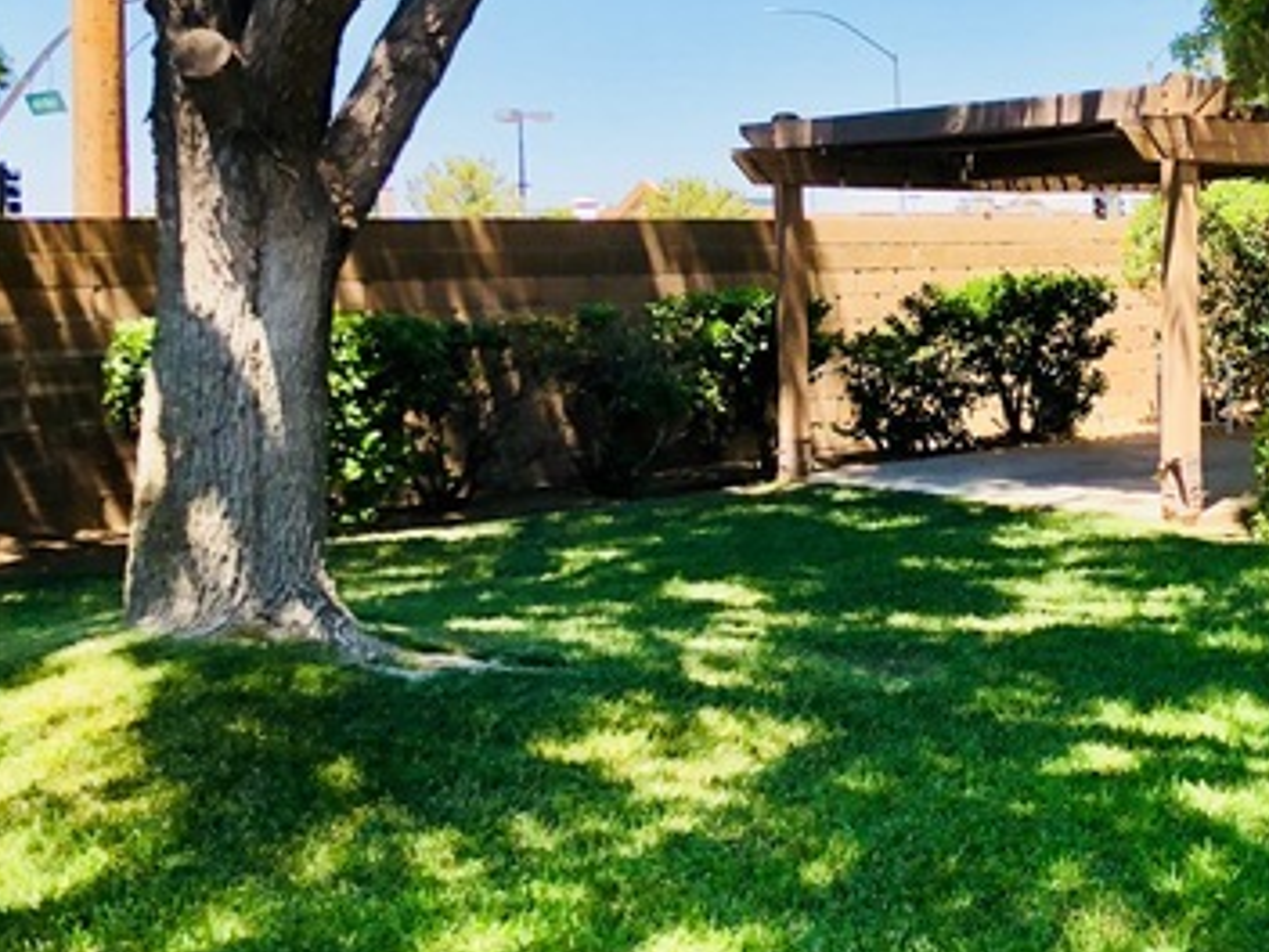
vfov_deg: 27.3
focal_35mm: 53
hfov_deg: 34.3
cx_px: 1130
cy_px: 310
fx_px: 1943
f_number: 1.8
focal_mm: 3.99
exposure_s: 1/592
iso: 20
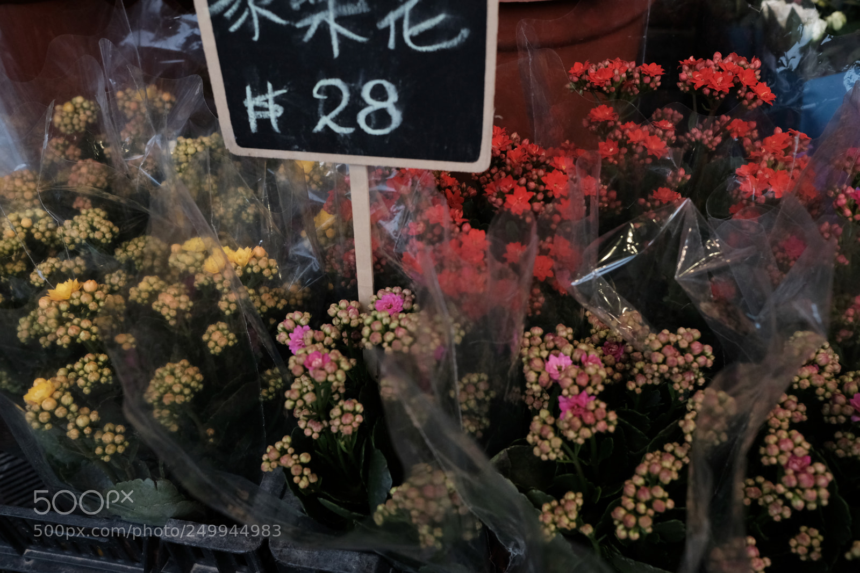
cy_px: 286
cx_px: 430
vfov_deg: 37.9
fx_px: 836
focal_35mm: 35
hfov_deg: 54.4
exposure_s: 1/1000
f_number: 4
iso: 2000
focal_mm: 23
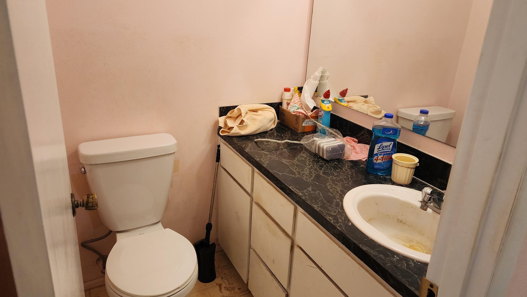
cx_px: 261
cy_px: 138
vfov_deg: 44.3
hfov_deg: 71.9
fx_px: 363
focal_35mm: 26
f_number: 1.8
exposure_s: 1/120
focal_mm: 6.4
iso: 320
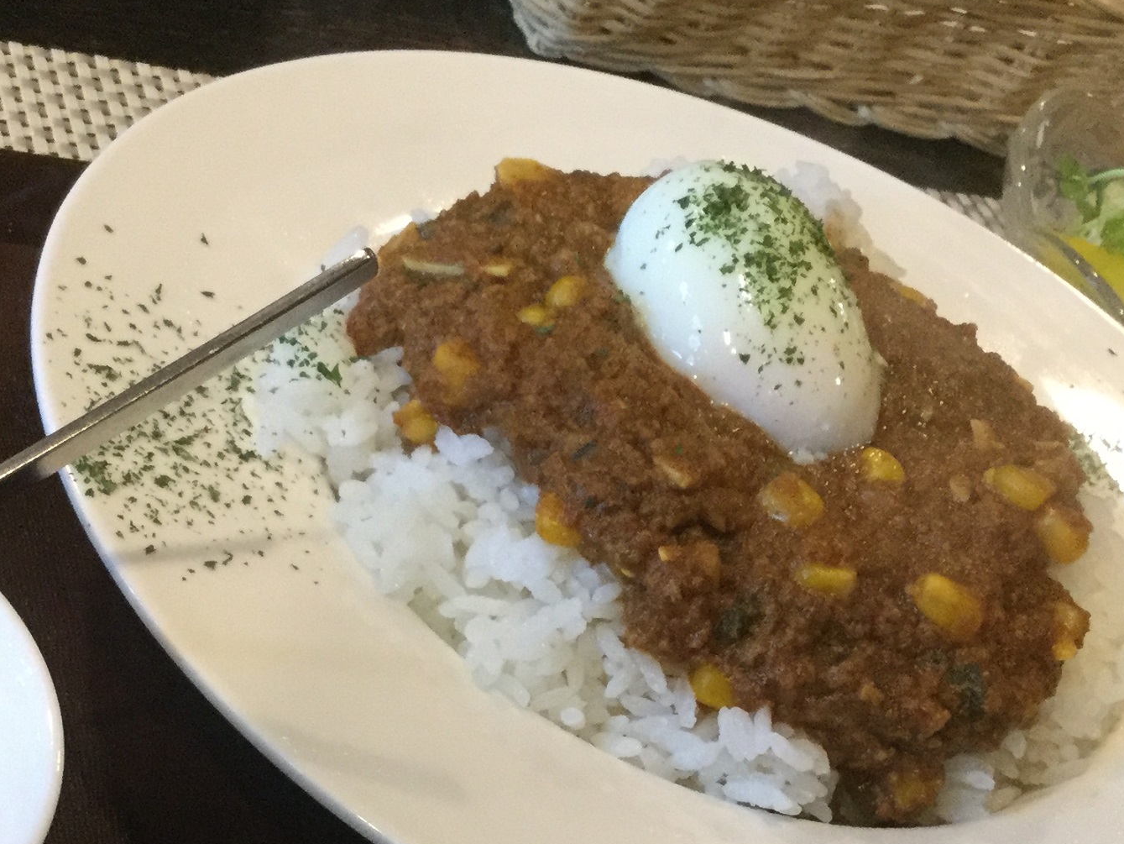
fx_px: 2209
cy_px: 700
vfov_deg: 21.3
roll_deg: -27.3
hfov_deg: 28.6
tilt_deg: -42.2
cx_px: 546
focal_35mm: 68
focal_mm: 3.3
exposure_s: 1/30
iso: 160
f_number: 2.4
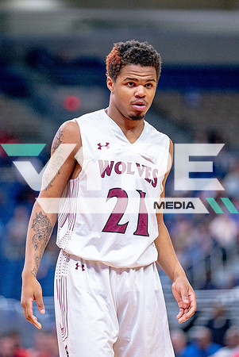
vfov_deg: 6.9
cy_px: 178
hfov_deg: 4.6
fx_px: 2977
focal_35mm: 300
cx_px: 99
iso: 2500
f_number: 2.8
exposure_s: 1/1000
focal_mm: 200
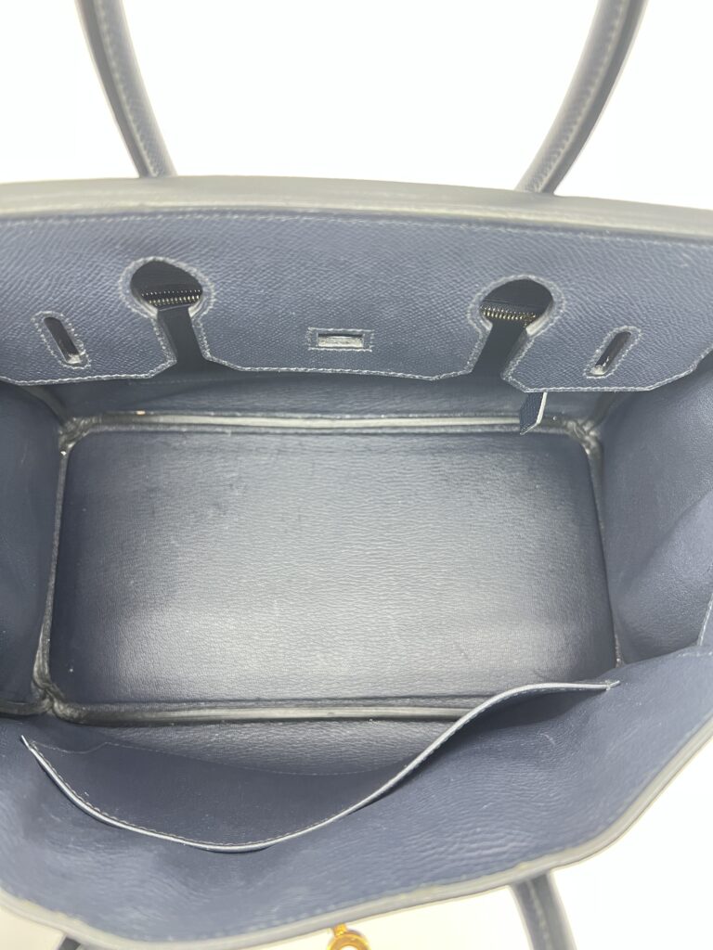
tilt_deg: -67.7
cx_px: 356
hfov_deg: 53.1
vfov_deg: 67.3
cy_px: 475
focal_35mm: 26
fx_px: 714
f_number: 1.5
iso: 250
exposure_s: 1/50
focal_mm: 5.7
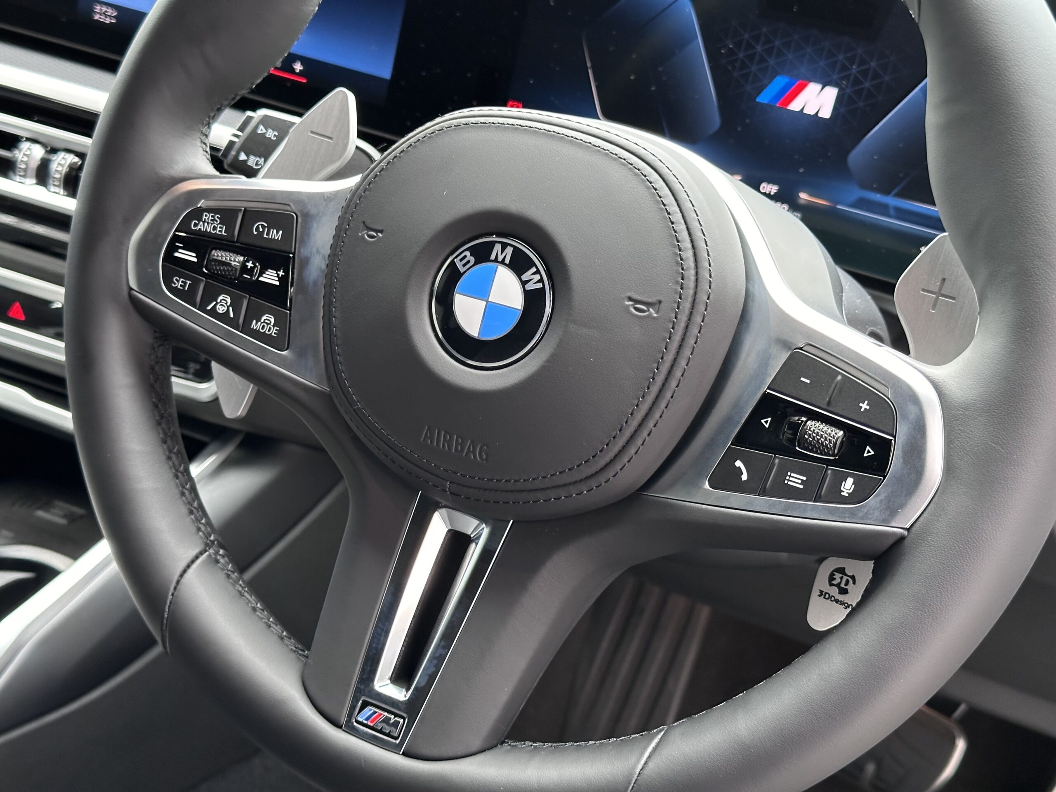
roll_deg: -9.5
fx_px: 1464
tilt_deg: -25.8
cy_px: 396
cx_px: 528
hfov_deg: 39.7
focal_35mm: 48
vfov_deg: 30.3
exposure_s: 1/60
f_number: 1.78
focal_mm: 6.86
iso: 250
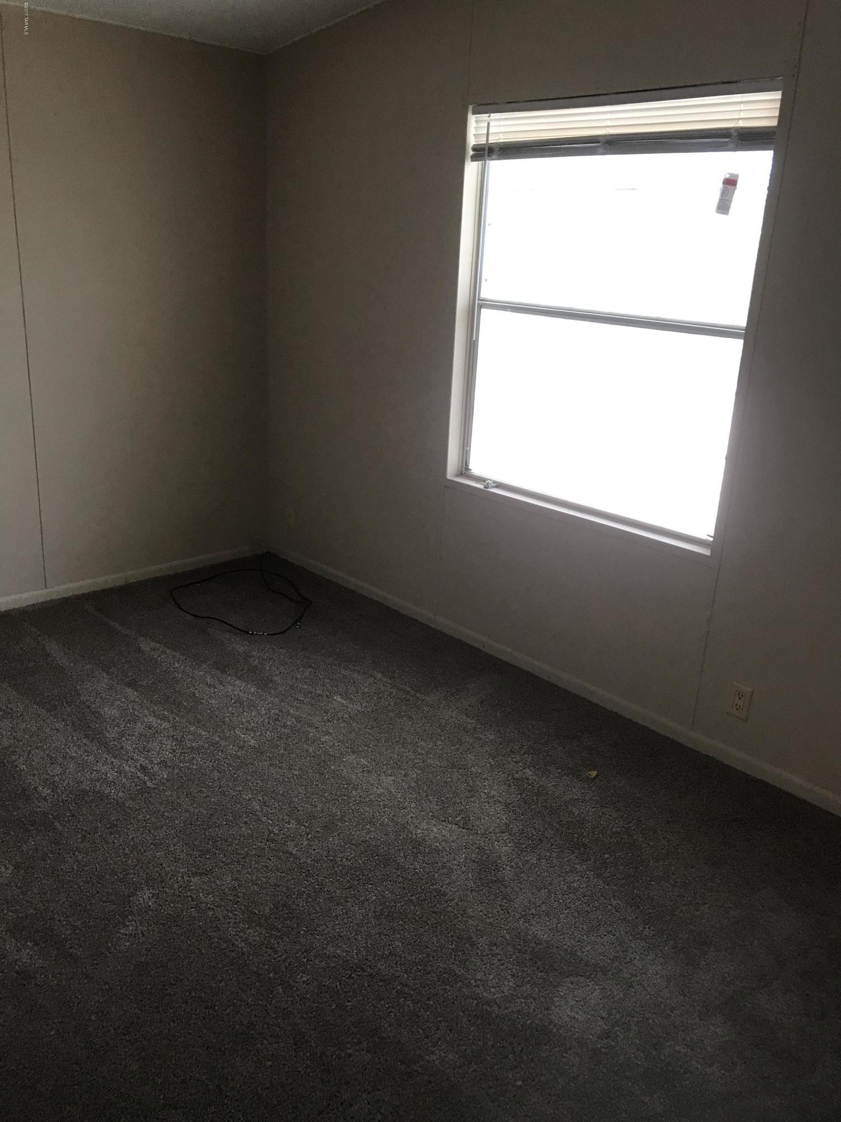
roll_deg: -3.2
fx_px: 907
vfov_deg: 63.4
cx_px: 420
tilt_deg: -17.8
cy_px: 561
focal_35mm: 28
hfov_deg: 49.7
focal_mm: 3.99
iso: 40
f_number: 1.8
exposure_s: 1/15
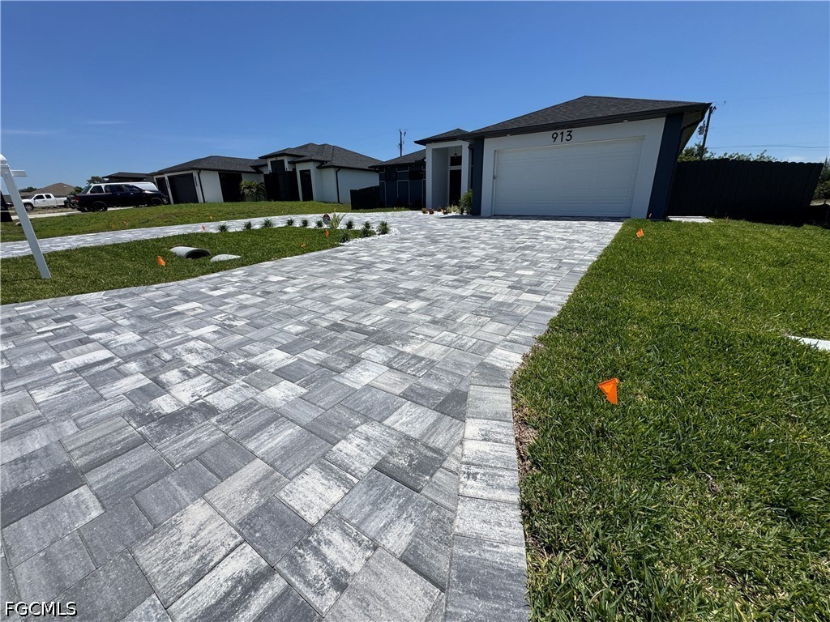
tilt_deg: -18.8
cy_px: 311
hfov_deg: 102.1
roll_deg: +1.2
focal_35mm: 14
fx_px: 336
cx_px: 415
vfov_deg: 85.7
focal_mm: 2.22
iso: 32
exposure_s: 1/3717
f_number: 2.2
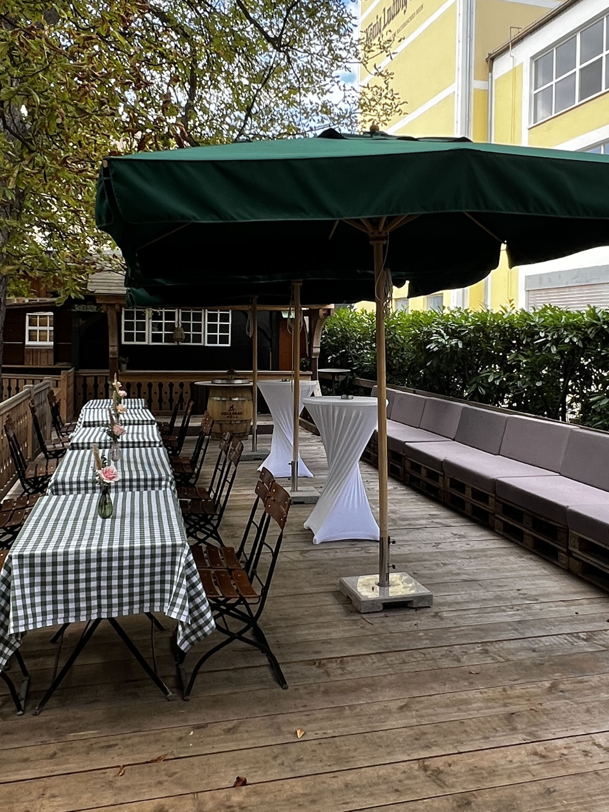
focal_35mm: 26
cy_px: 406
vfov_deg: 67.3
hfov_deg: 53.1
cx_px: 304
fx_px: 610
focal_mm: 5.7
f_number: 1.5
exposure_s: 1/25
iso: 1000
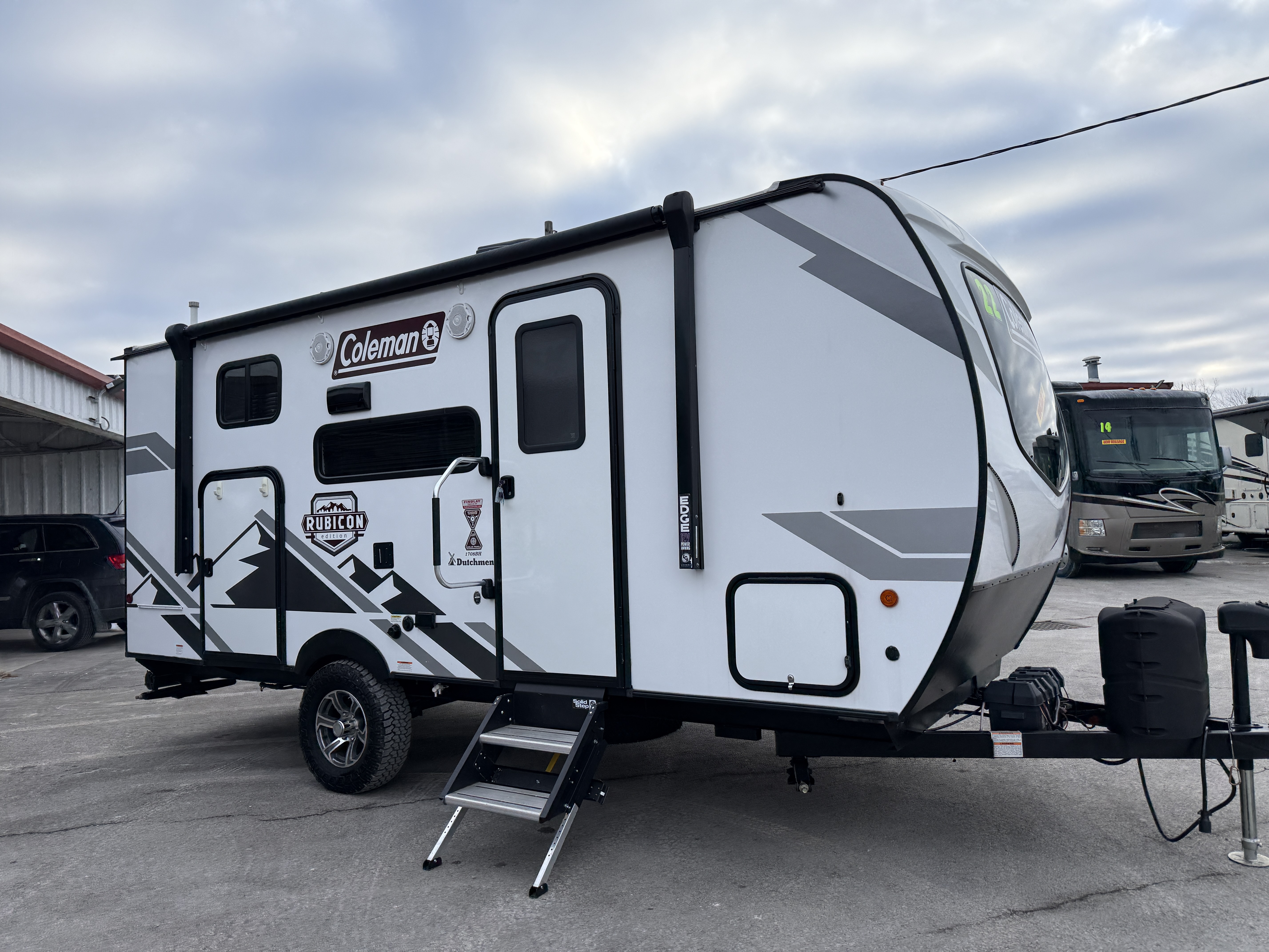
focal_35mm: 24
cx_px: 634
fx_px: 880
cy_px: 476
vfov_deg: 56.8
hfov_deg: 71.6
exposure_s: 1/1271
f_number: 1.78
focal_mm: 6.76
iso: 80
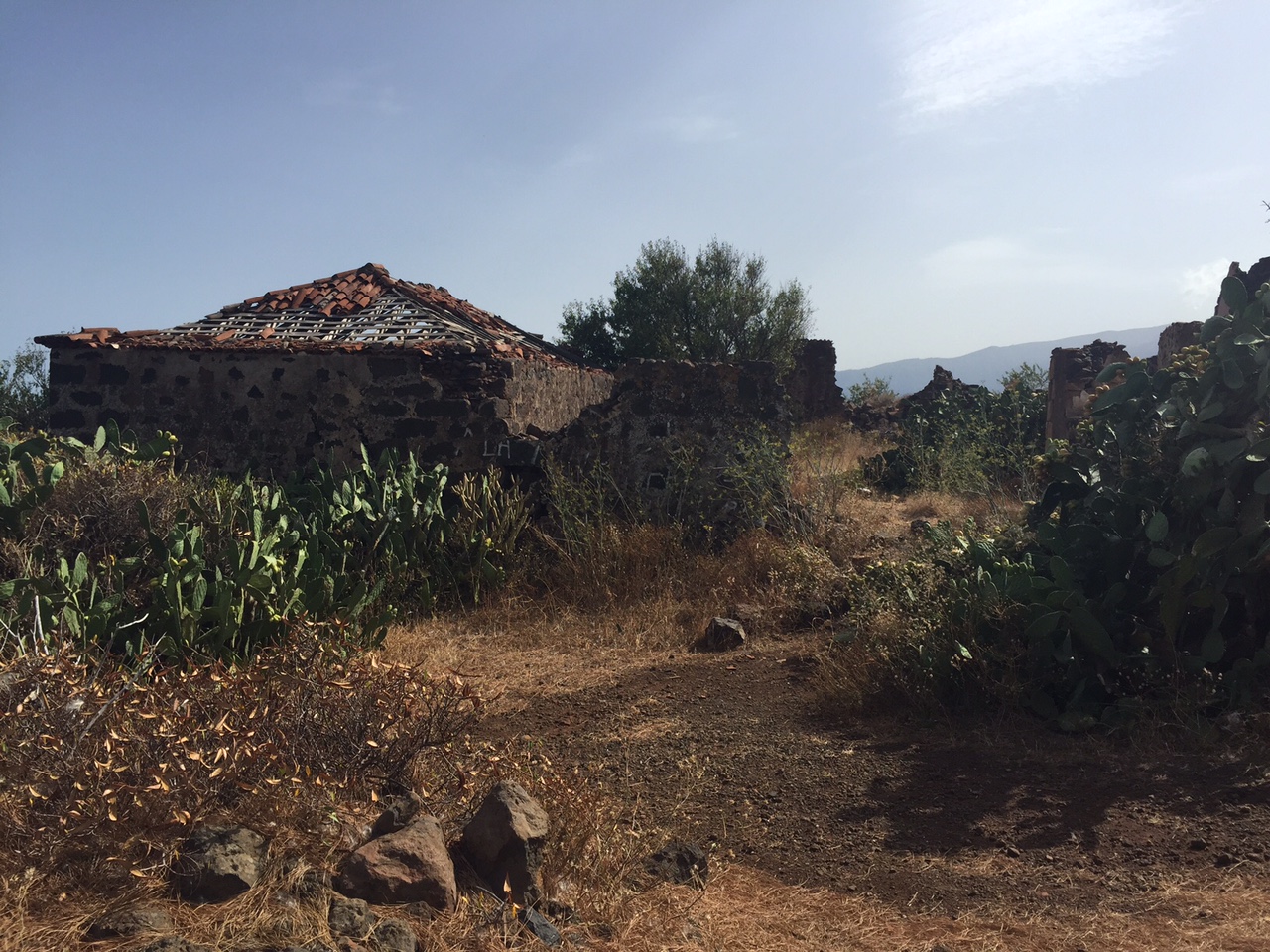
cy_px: 476
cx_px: 635
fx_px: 1064
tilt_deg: -0.7
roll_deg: -2.7
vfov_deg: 48.2
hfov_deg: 61.7
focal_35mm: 29
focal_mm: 4.15
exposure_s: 1/2475
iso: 32
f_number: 2.2
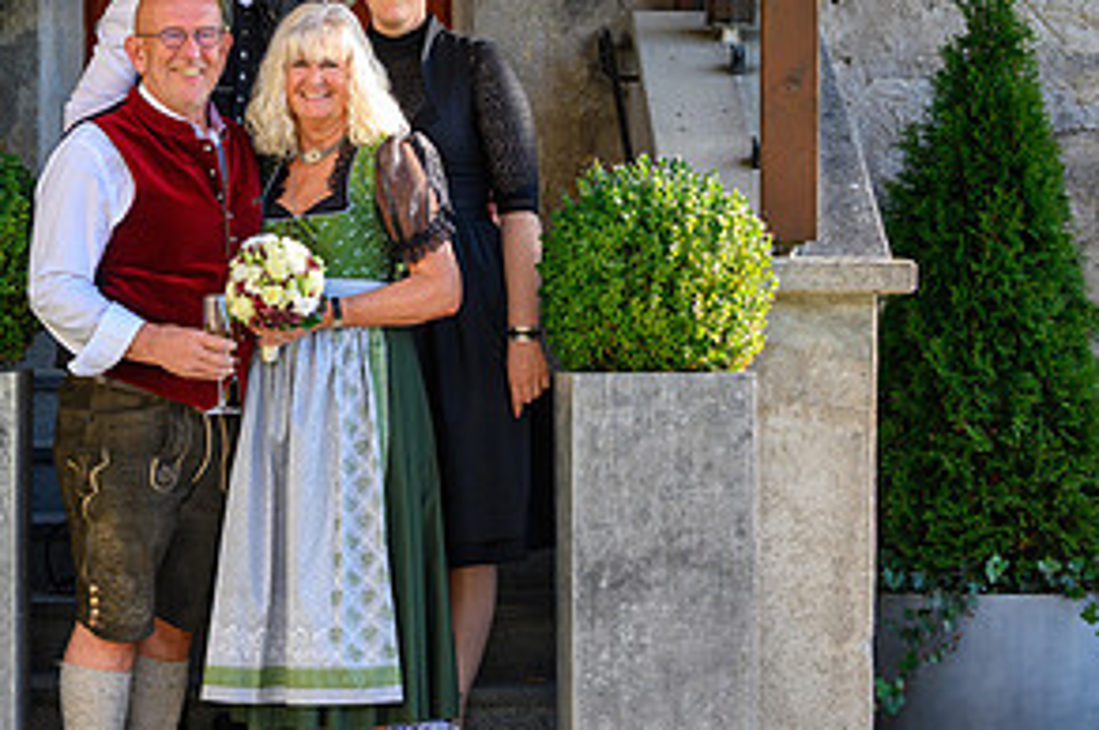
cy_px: 305
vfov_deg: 9.8
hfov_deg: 14.7
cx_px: 282
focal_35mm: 139
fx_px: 4239
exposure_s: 1/250
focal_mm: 70
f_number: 4.5
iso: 200
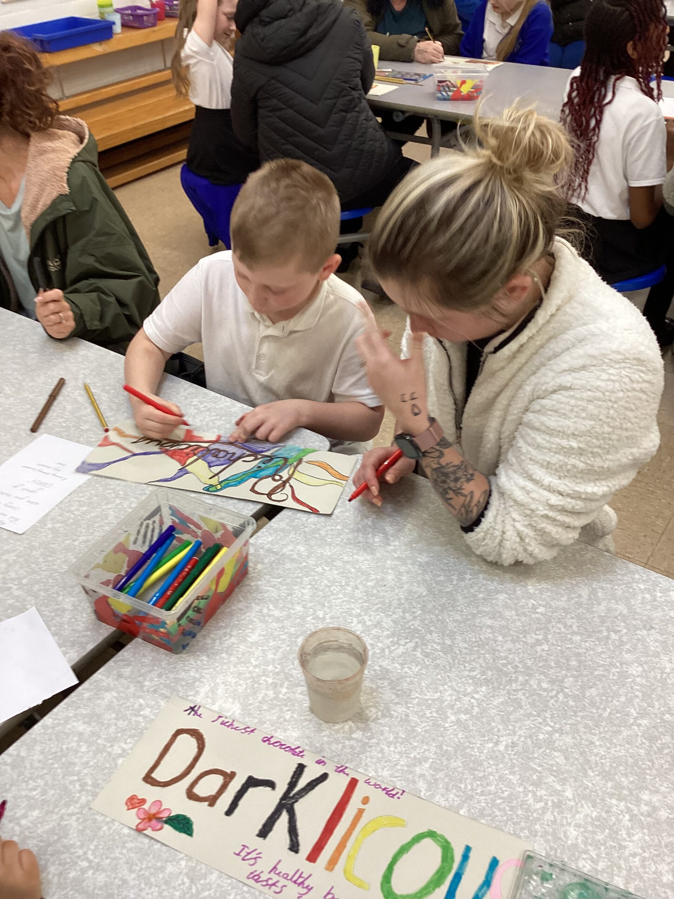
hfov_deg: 45.4
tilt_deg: -38.0
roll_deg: +3.6
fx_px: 805
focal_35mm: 31
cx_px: 337
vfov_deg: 58.4
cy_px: 450
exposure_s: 1/50
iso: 80
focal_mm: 3.3
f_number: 2.4
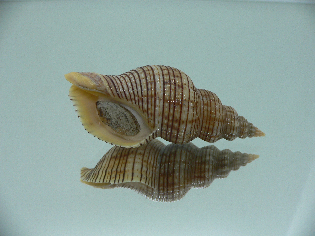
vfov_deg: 40.7
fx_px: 318
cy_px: 118
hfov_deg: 52.6
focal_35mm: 35
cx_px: 158
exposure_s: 1/60
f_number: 2.8
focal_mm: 4.6
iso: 100
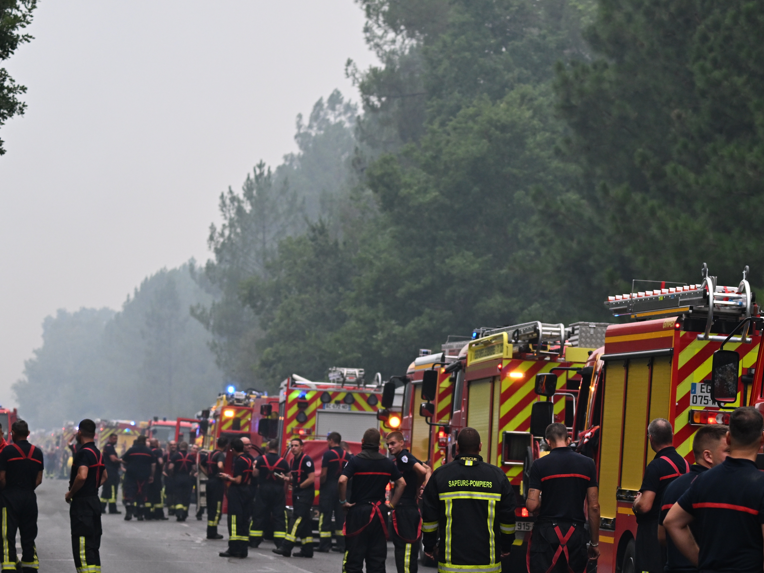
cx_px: 513
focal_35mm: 179
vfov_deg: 8.3
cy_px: 444
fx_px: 3951
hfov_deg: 11.0
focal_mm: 100
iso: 1000
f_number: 4.5
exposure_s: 1/1000
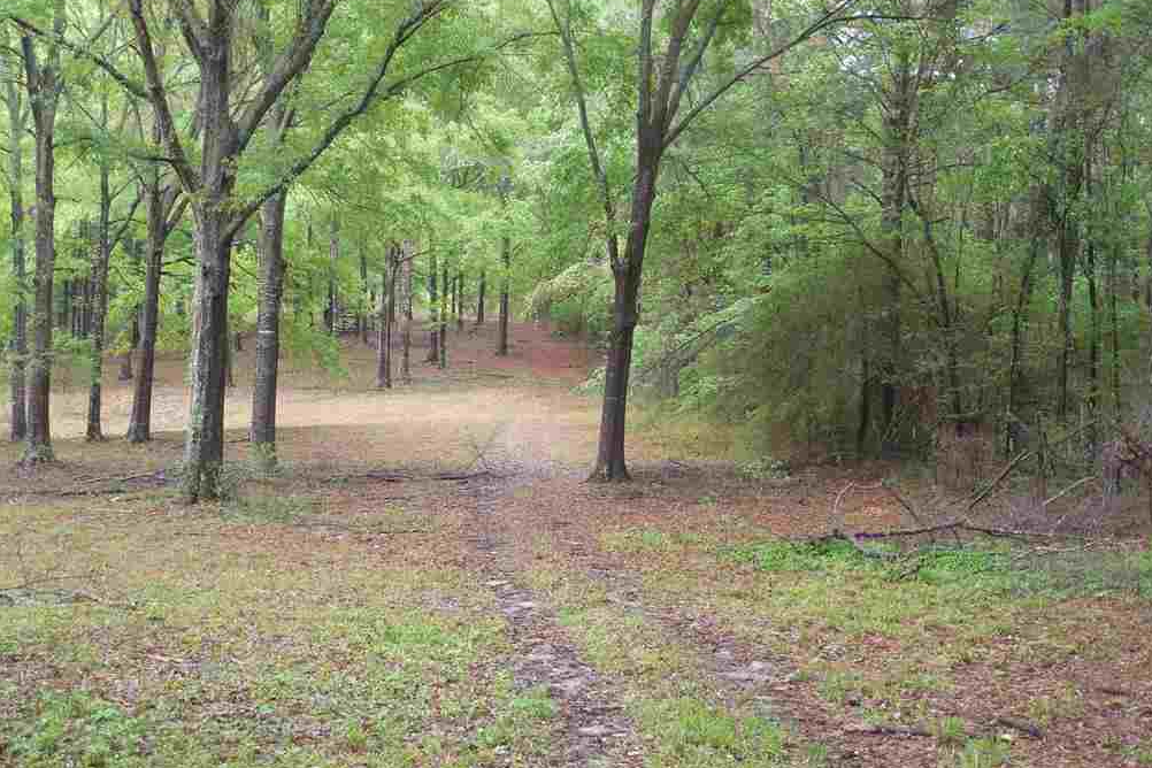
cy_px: 350
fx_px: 1632
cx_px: 569
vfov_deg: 26.5
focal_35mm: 51
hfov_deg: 38.9
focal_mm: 8.7
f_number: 4
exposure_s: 1/30
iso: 200
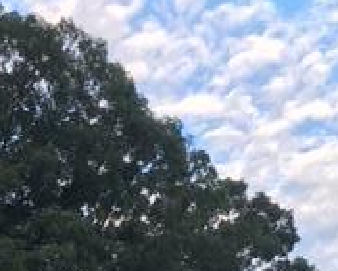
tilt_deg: +7.7
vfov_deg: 13.5
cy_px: 482
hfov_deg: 18.0
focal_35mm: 103
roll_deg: +1.6
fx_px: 1031
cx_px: -19
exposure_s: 1/220
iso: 25
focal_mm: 4.15
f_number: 2.2
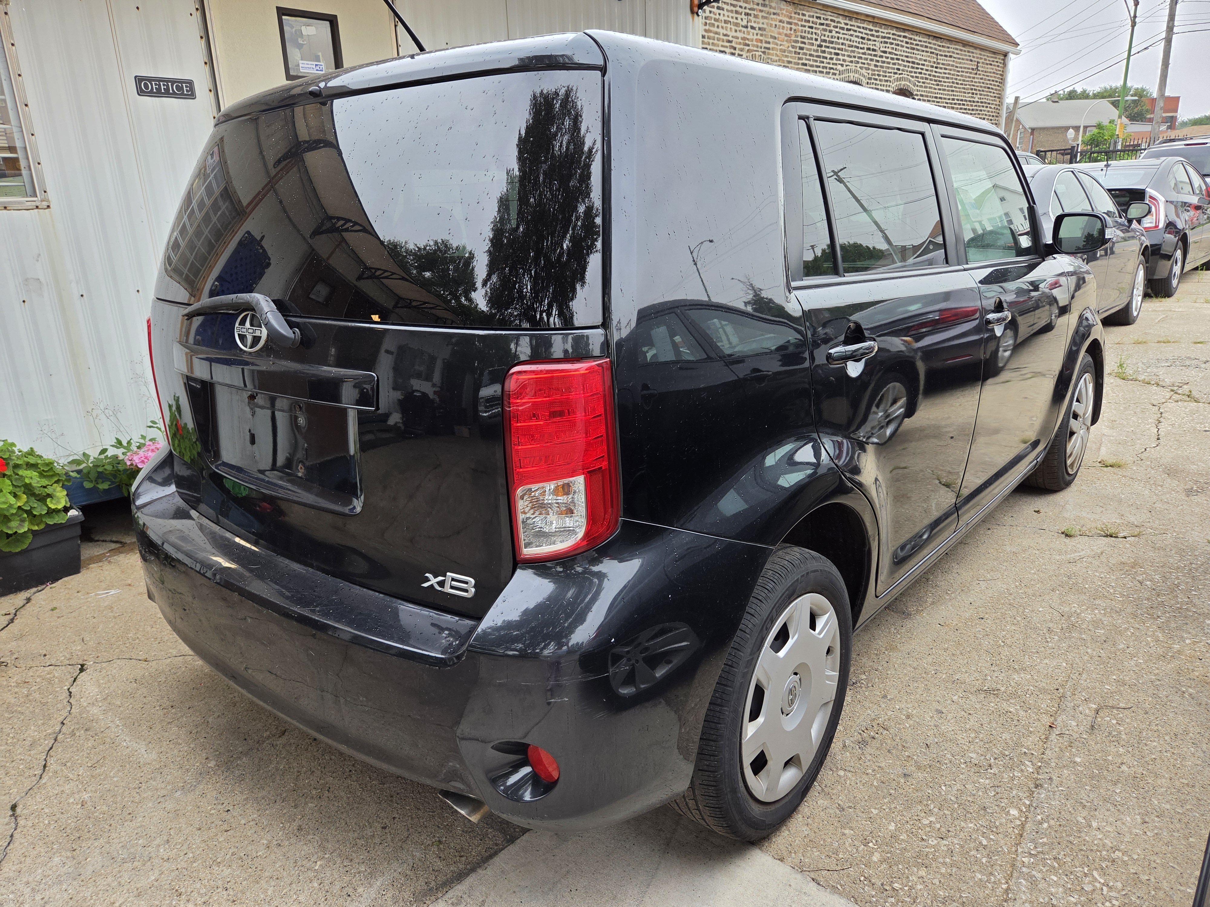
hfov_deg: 73.9
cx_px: 605
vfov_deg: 58.9
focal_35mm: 23
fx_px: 804
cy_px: 454
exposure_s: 1/180
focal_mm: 5.4
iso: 100
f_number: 1.8
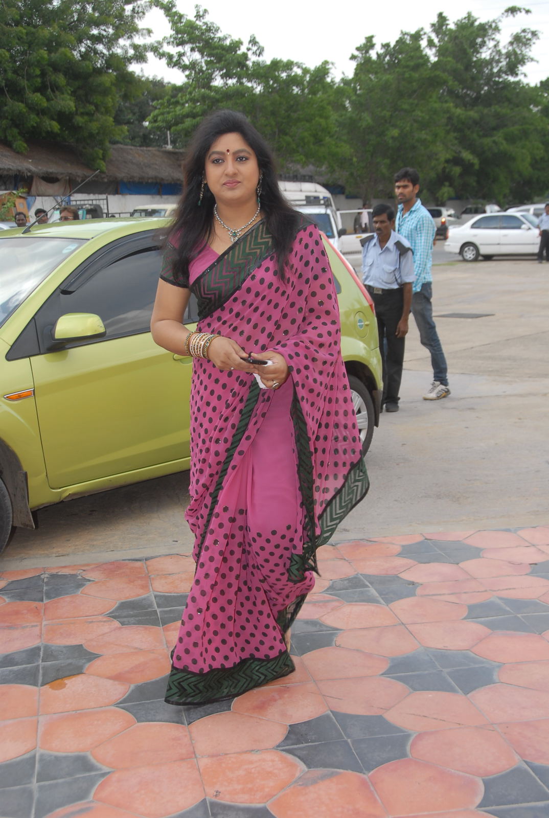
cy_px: 409
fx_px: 1093
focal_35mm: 48
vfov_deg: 41.0
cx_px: 274
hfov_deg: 28.2
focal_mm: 32
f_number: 7.1
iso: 200
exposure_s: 1/125
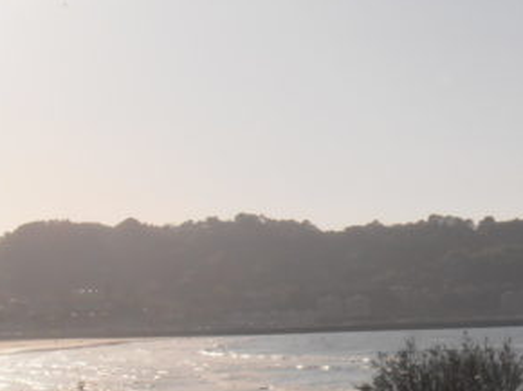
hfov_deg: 12.7
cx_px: 646
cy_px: 222
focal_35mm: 151
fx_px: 2280
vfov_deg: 9.8
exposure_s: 1/640
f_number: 11
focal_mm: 10.04
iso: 80
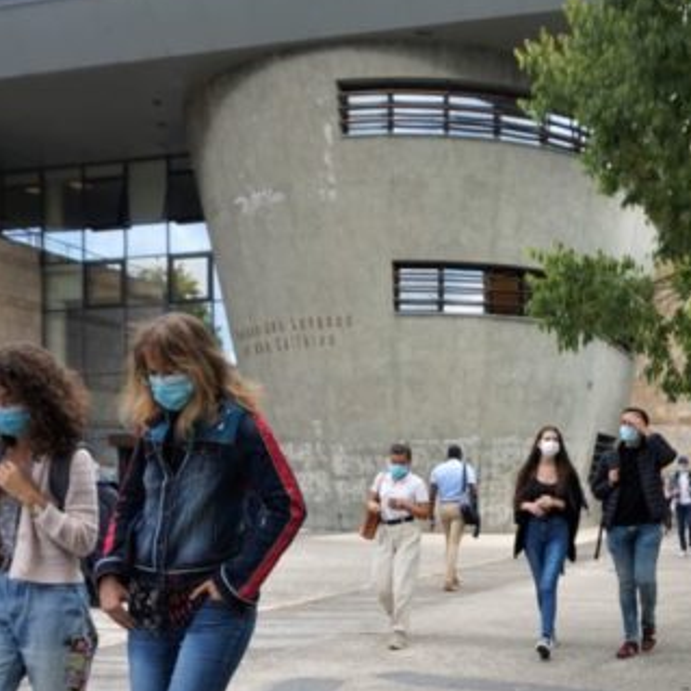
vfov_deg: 33.9
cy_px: 523
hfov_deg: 34.0
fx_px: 1107
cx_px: 516
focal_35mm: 49
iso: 100
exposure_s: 1/250
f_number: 5
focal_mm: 16
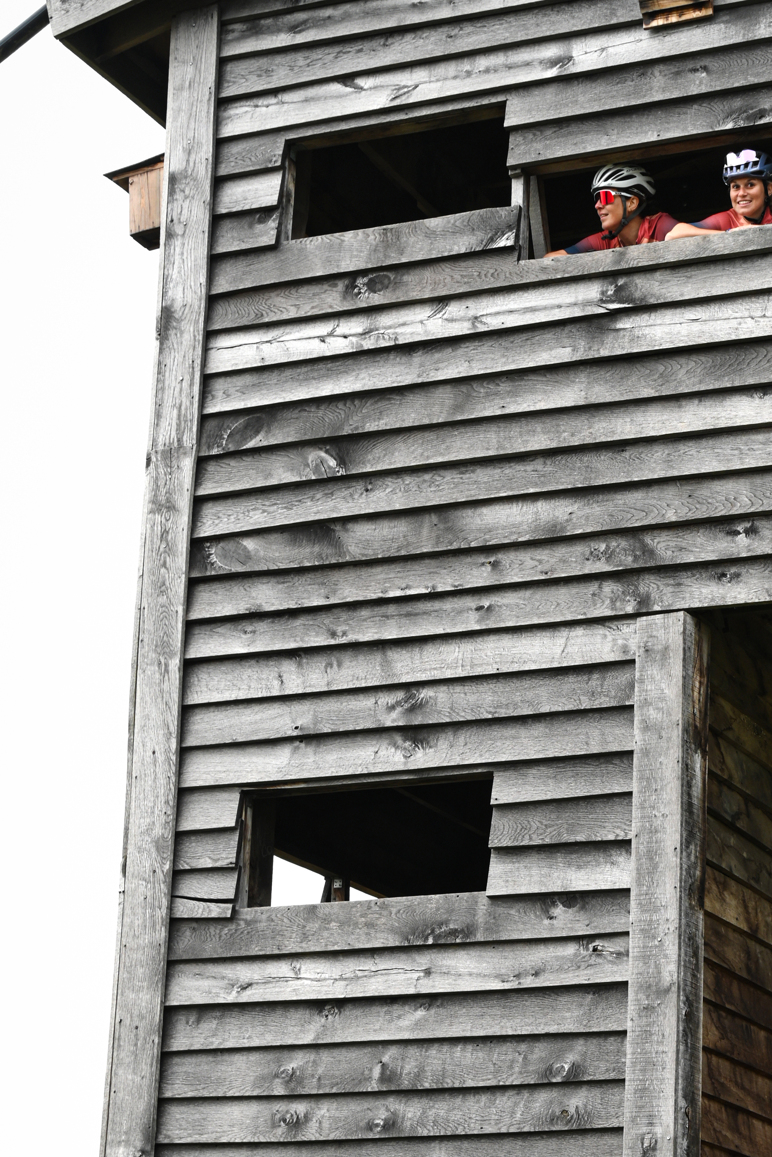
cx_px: 754
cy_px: 893
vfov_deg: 25.3
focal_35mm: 79
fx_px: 2547
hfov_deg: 16.9
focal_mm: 33.5
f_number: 4
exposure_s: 1/100
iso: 100
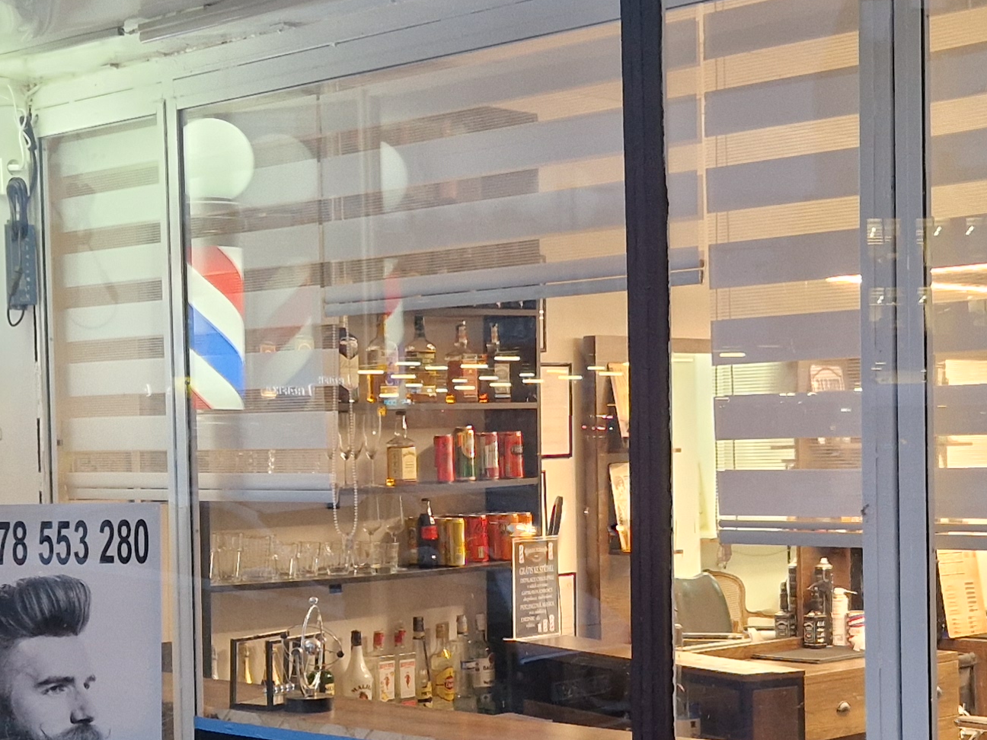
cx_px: 511
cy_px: 509
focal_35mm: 71
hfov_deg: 27.4
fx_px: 2024
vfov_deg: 20.6
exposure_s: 1/100
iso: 320
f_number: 1.8
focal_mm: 5.4
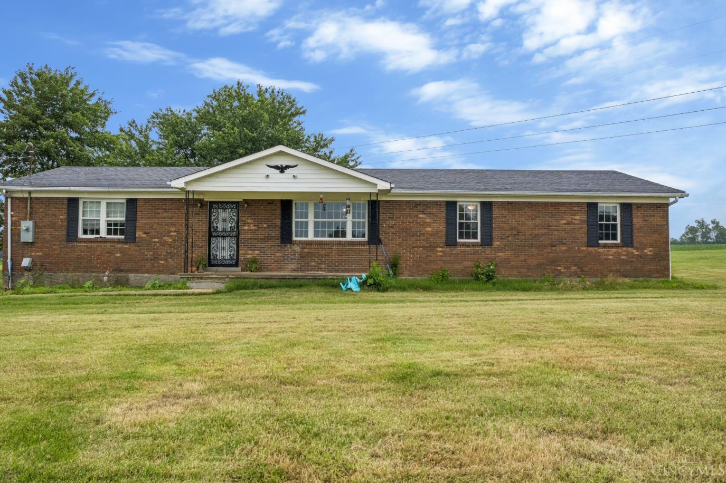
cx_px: 336
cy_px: 225
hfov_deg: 73.6
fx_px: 484
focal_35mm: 24
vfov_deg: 53.1
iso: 100
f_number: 2.8
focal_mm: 8.4
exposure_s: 1/1250
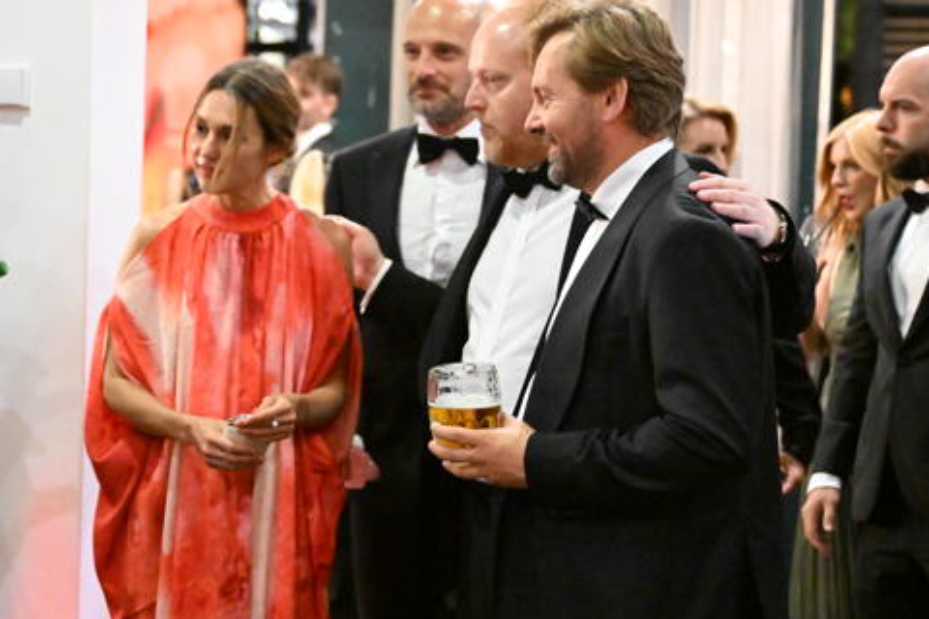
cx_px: 346
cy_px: 269
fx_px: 2038
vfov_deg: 17.3
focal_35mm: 79
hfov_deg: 25.6
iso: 25600
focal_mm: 55
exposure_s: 1/100
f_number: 2.8
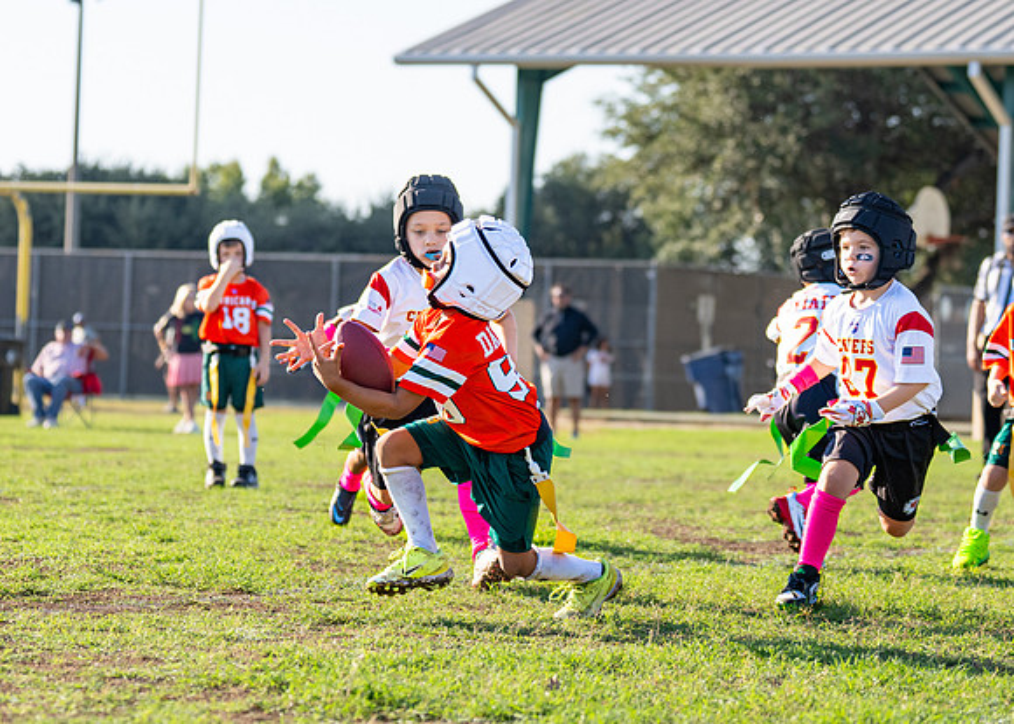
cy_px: 337
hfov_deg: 15.4
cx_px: 440
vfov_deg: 11.0
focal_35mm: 130
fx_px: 3756
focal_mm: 70
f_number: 2.8
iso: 250
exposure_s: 1/2500
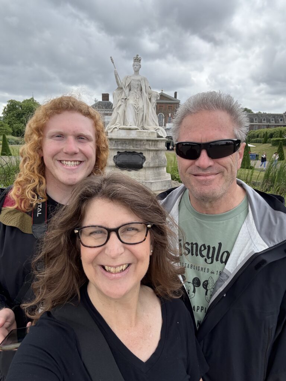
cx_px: 143
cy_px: 190
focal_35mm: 23
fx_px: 253
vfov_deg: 73.9
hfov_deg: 58.9
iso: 40
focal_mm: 2.69
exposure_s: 1/636
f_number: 1.9
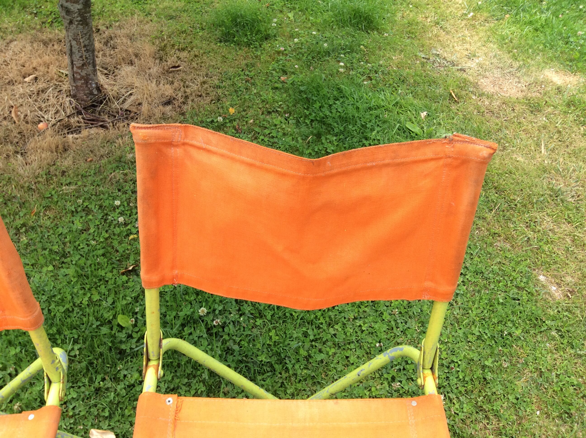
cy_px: 219
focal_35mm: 32
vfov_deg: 44.1
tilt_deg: -45.7
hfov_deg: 56.9
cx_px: 293
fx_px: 541
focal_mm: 3.3
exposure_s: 1/349
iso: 32
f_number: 2.4
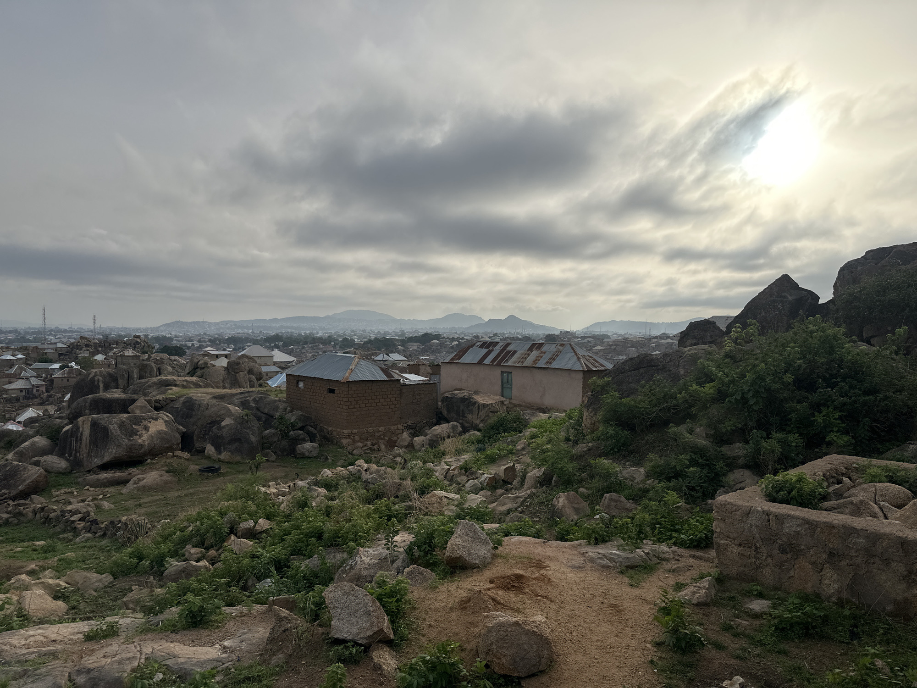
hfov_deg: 71.6
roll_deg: -0.8
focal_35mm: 24
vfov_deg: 56.8
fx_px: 636
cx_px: 458
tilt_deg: -2.6
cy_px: 344
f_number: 1.78
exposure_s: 1/8197
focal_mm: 6.86
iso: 80
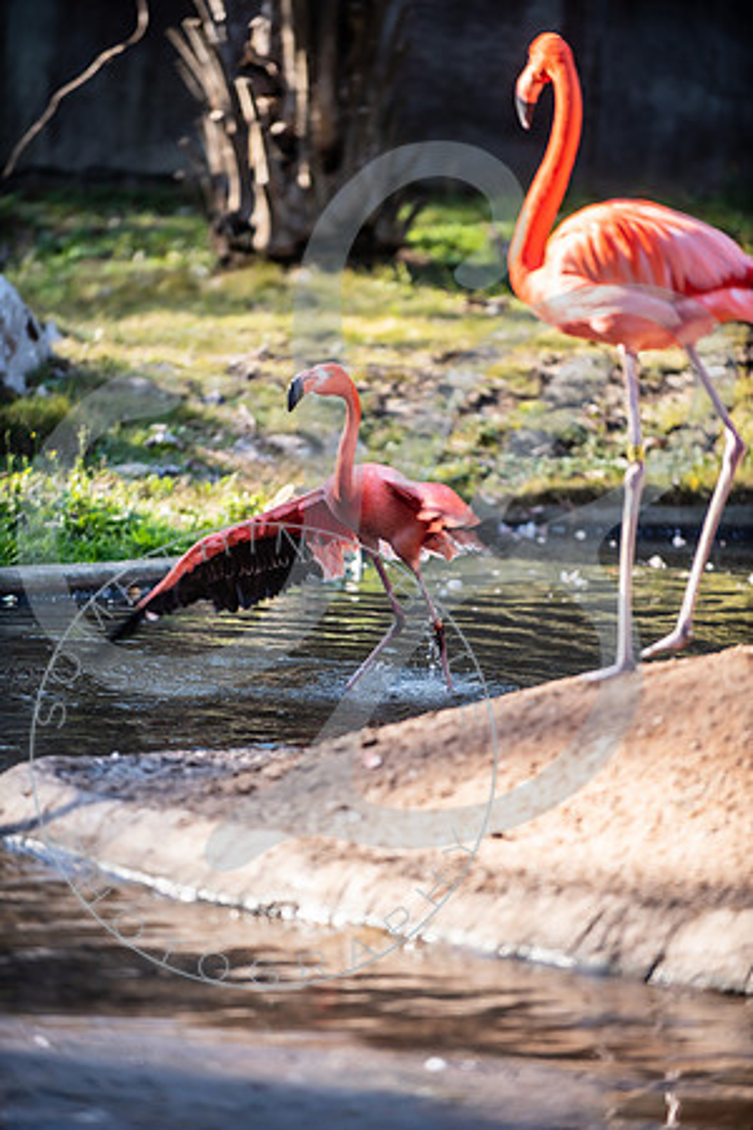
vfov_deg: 10.3
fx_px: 6275
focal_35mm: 200
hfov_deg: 6.9
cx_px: 376
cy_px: 565
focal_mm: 200
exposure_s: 1/400
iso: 200
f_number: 2.8
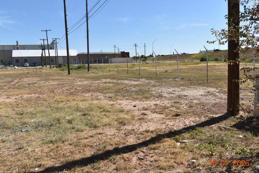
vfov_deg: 41.1
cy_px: 84
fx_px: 230
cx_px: 136
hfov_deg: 58.7
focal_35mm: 32
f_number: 9
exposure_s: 1/320
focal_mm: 20
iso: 100
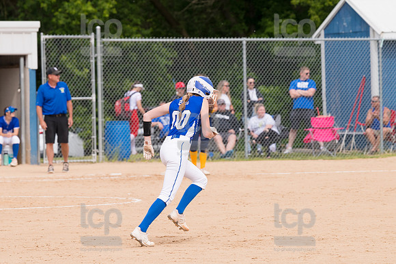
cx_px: 198
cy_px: 132
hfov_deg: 7.1
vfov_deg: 4.7
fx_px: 3210
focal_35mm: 292
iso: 320
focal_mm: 195
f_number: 5.6
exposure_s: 1/1600
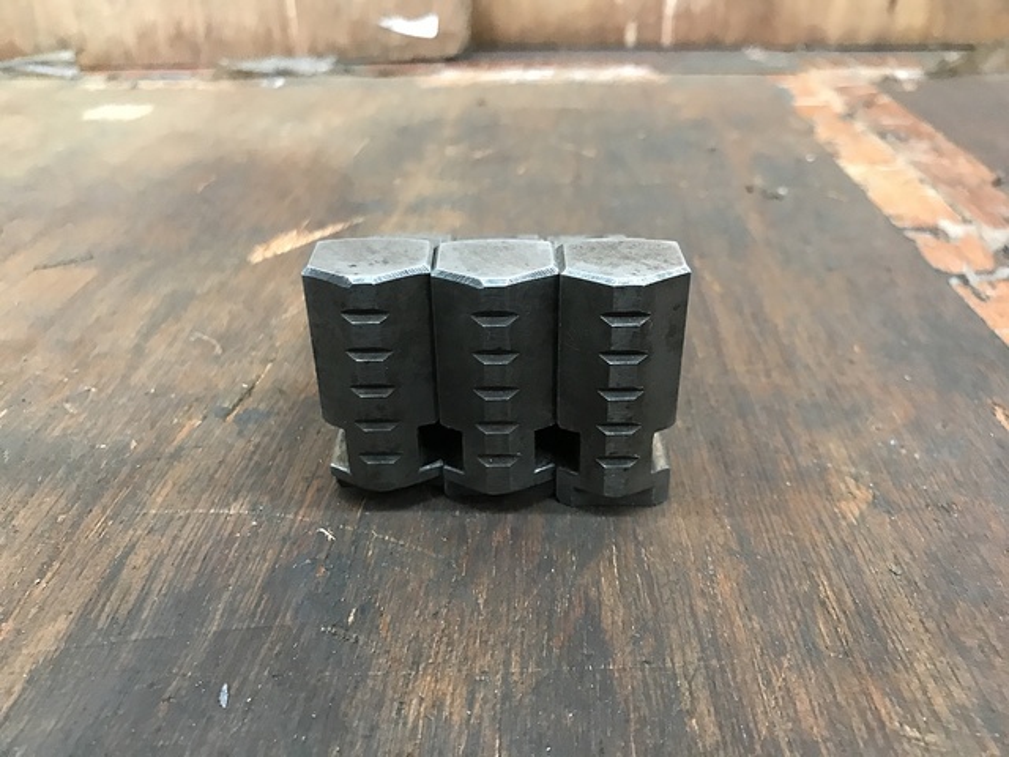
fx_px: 816
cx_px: 504
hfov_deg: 63.4
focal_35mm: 28
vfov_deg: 49.7
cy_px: 378
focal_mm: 3.99
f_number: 1.8
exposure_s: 1/13
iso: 100
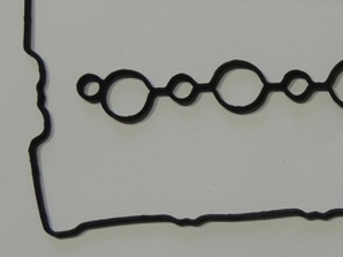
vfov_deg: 15.1
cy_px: 111
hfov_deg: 19.7
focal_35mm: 98
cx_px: 307
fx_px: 971
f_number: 3.6
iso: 400
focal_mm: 8.9
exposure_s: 1/20
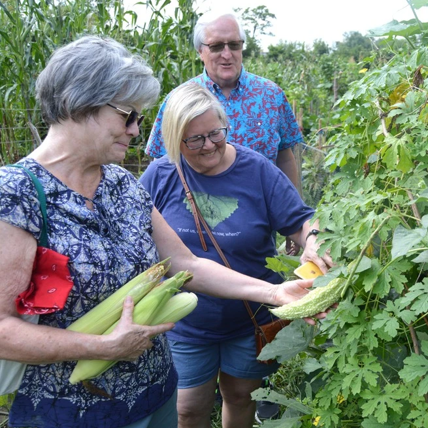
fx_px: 490
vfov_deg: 47.2
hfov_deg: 46.6
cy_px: 215
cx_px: 280
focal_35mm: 35
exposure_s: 1/125
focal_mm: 18
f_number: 5.6
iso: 180
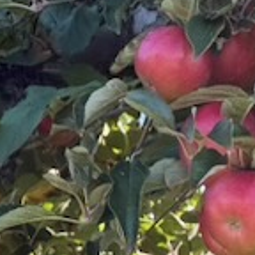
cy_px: 232
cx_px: 28
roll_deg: -7.7
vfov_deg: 9.3
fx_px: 1567
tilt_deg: +8.2
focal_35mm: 188
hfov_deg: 9.3
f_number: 1.78
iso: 80
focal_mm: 6.76
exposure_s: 1/499
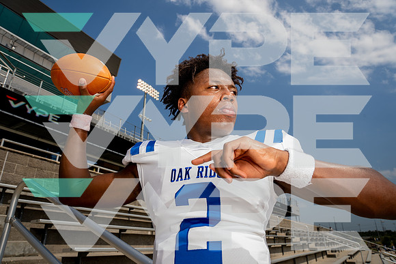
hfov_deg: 73.7
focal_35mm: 24
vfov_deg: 53.2
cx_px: 198
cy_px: 132
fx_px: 264
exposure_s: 1/250
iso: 50
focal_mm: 24
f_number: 8
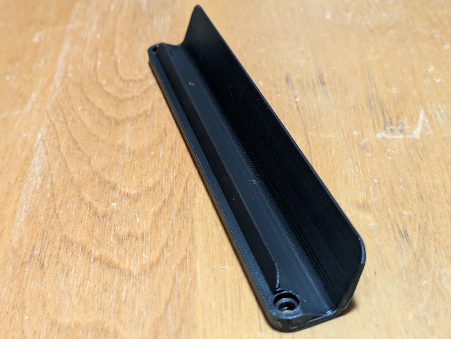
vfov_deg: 28.6
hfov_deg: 37.5
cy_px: 170
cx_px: 226
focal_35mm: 51
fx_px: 665
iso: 557
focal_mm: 5.43
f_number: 1.89
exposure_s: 1/30
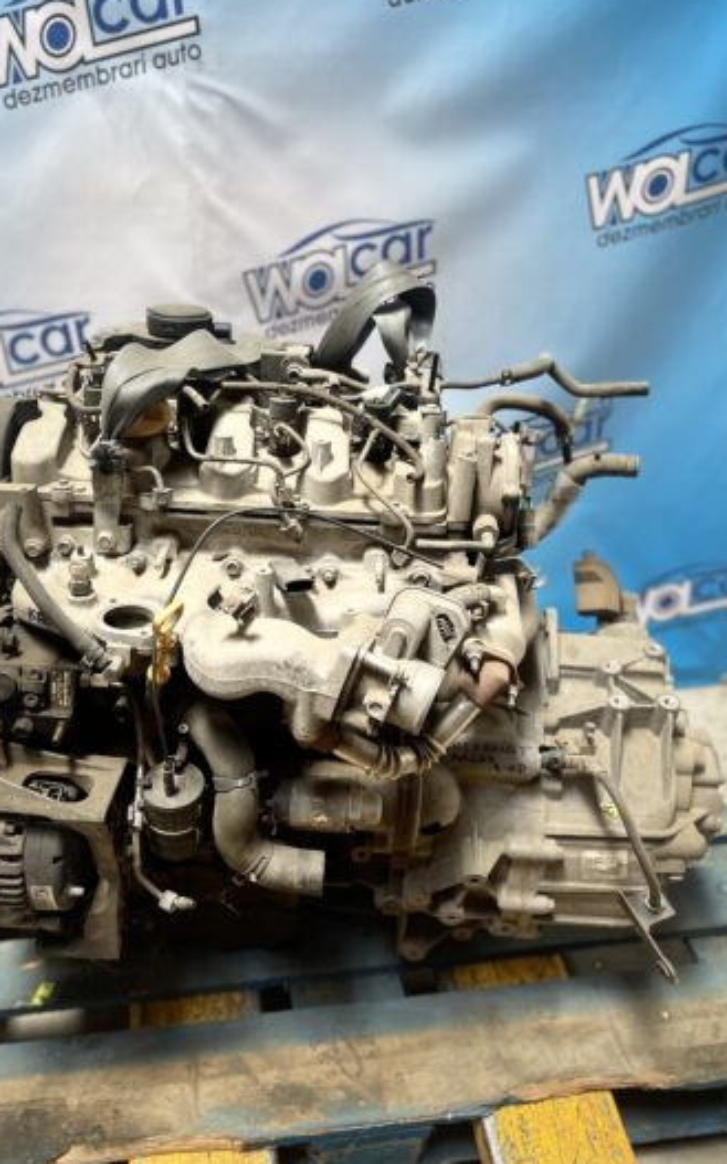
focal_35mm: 30
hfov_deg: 41.7
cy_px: 620
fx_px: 952
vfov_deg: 62.9
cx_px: 307
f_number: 1.6
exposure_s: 1/100
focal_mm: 5.1
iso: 125
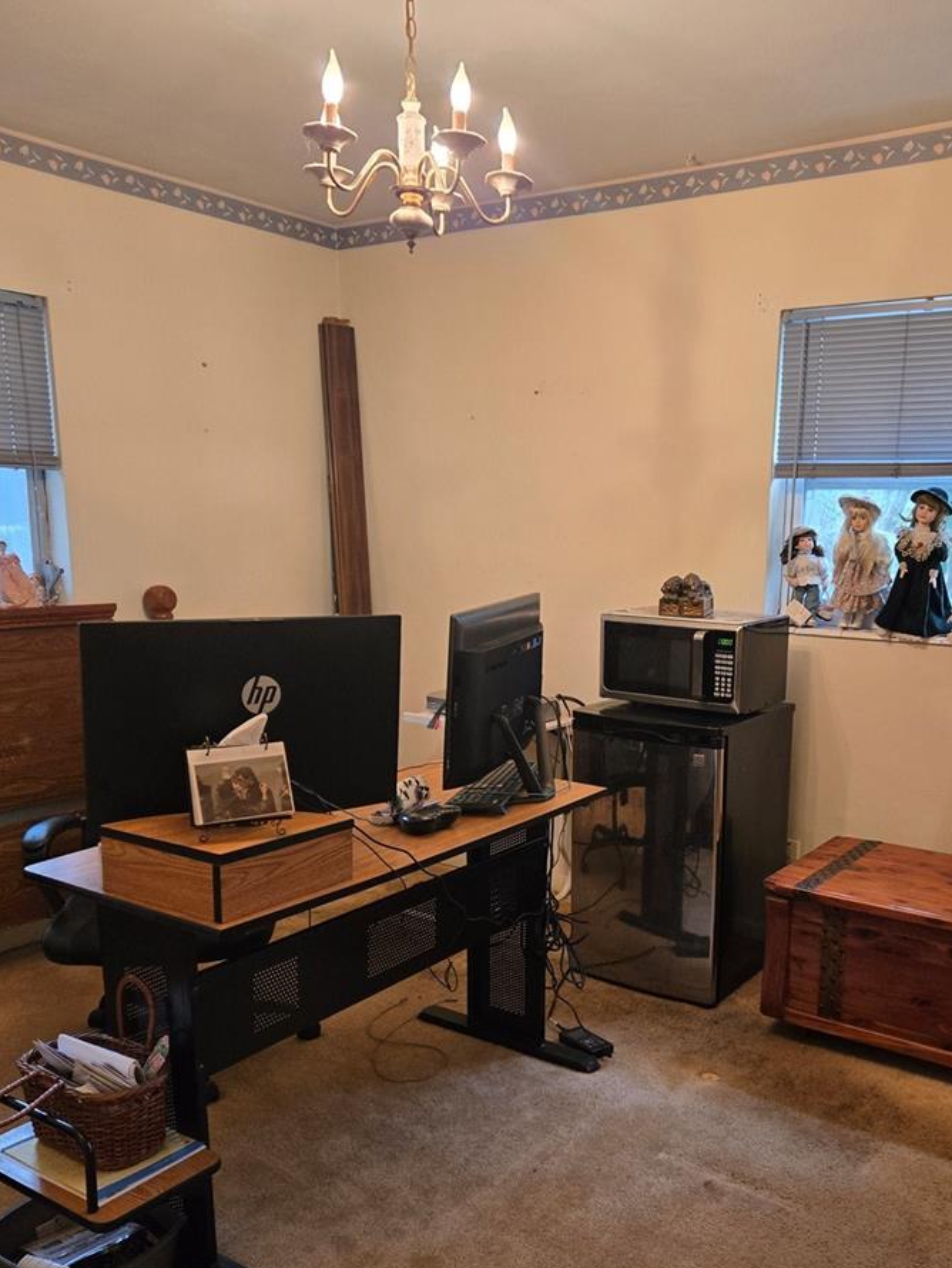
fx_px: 1136
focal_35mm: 31
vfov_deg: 58.0
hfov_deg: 45.1
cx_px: 594
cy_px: 741
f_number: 1.8
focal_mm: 5.4
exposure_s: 1/120
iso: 250
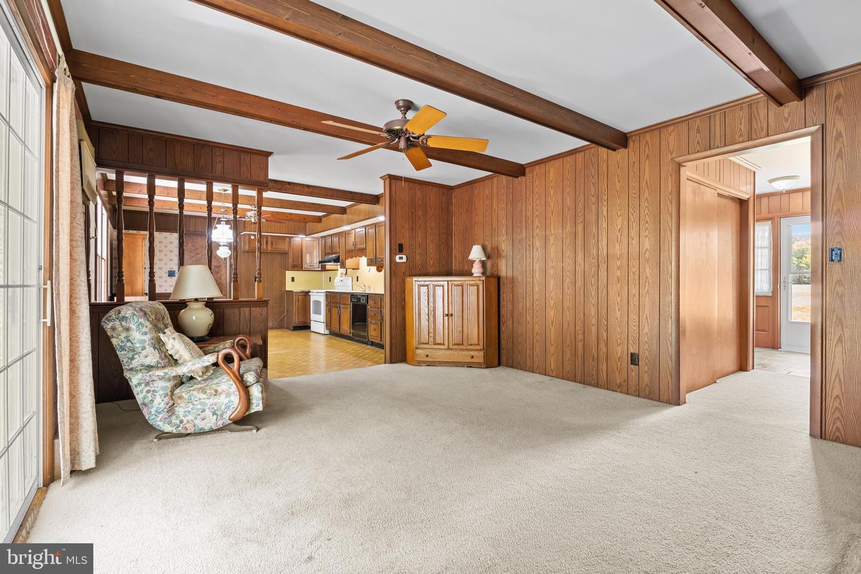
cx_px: 430
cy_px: 287
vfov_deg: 71.1
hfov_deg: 94.0
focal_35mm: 17
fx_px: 402
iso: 200
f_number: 7.1
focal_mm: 11.2
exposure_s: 4
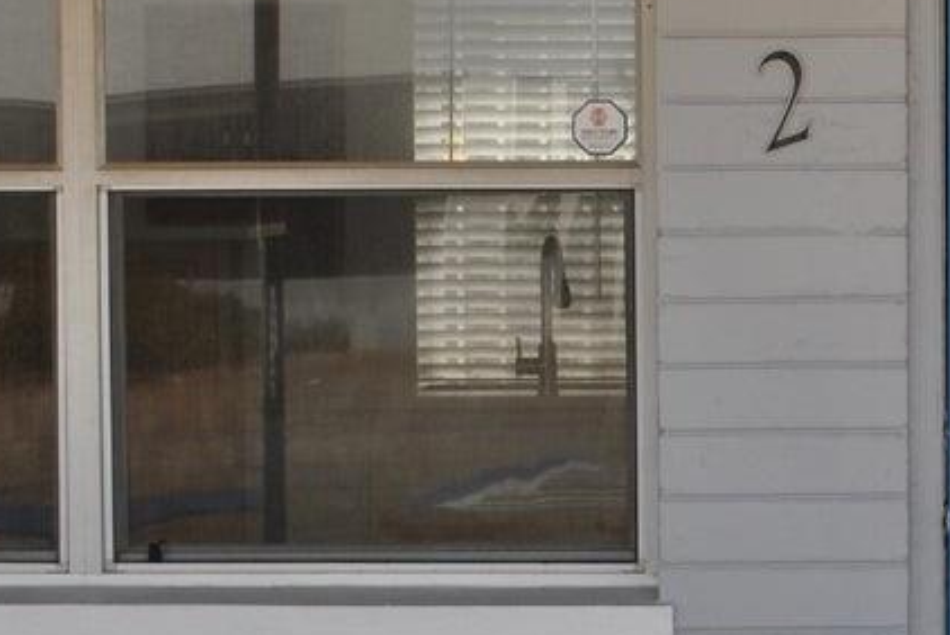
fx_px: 4595
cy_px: 396
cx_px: 898
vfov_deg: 7.9
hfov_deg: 11.7
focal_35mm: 174
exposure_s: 1/250
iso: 100
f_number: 8
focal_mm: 32
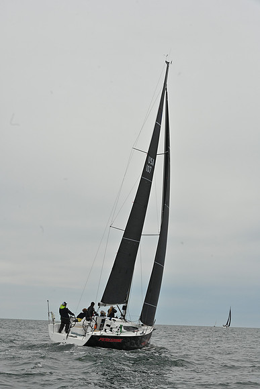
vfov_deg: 28.8
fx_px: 758
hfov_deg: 19.5
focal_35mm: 70
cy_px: 194
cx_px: 130
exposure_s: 1/1250
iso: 320
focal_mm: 70
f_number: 11
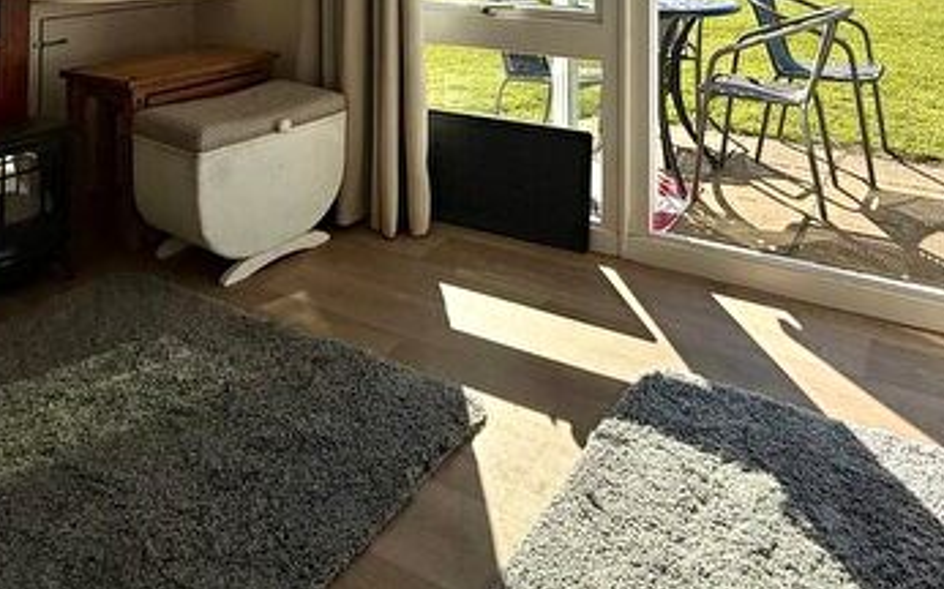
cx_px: 567
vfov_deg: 34.3
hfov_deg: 62.3
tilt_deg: +1.2
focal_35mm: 30
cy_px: -102
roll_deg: -0.2
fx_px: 772
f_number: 2.2
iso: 50
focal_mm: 2.22
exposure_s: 1/2024
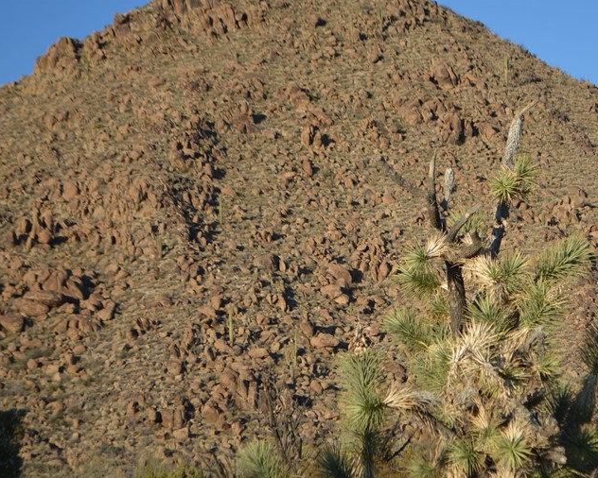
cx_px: 463
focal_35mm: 133
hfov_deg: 14.4
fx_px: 2351
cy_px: 265
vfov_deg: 11.6
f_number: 5.6
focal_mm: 55
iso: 400
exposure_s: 1/1600
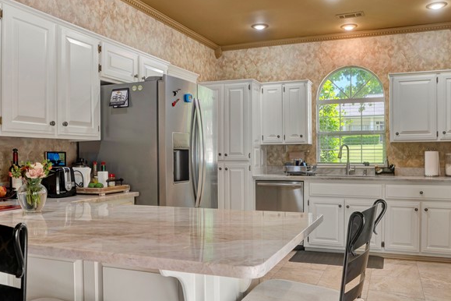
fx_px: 376
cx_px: 231
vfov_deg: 43.5
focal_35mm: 30
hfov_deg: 61.9
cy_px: 166
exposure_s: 1/8
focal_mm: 16
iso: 100
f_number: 6.3
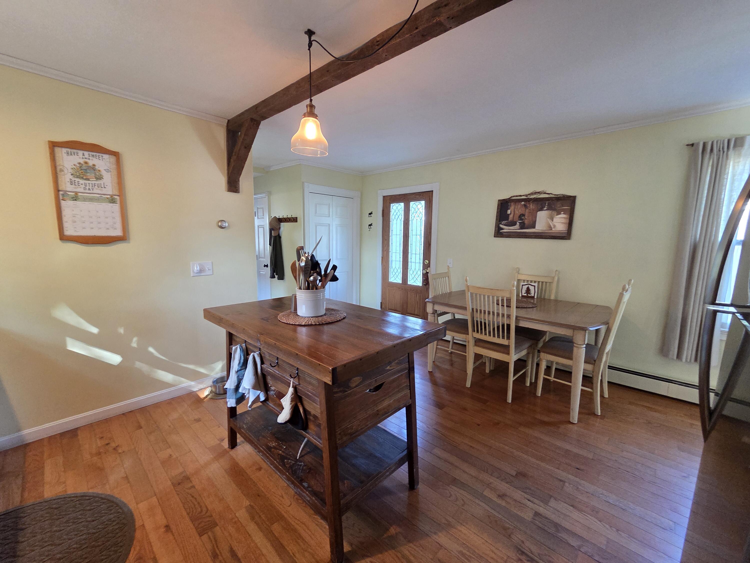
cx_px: 375
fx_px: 282
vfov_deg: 89.9
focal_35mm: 13
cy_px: 282
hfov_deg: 106.2
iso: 400
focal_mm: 2.2
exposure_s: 1/60
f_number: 2.2
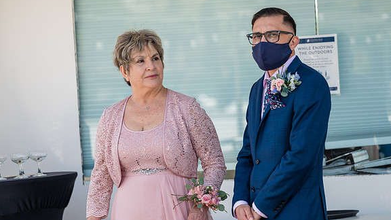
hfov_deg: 10.2
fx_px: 2188
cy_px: 122
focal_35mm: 211
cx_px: 196
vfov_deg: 5.8
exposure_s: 1/500
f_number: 4.5
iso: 160
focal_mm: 200
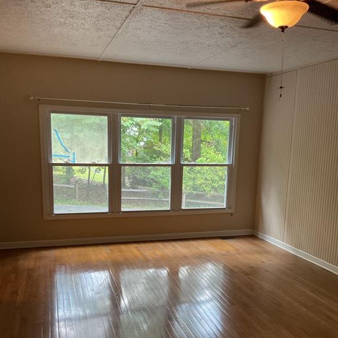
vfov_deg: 46.8
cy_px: 210
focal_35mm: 35
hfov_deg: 47.2
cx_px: 171
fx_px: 387
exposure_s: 1/50
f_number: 1.8
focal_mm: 3
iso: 125
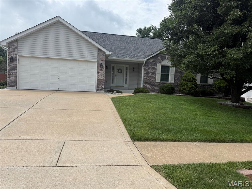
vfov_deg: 56.8
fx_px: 175
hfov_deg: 71.6
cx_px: 126
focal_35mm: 24
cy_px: 94
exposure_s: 1/4975
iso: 80
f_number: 1.78
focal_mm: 6.76
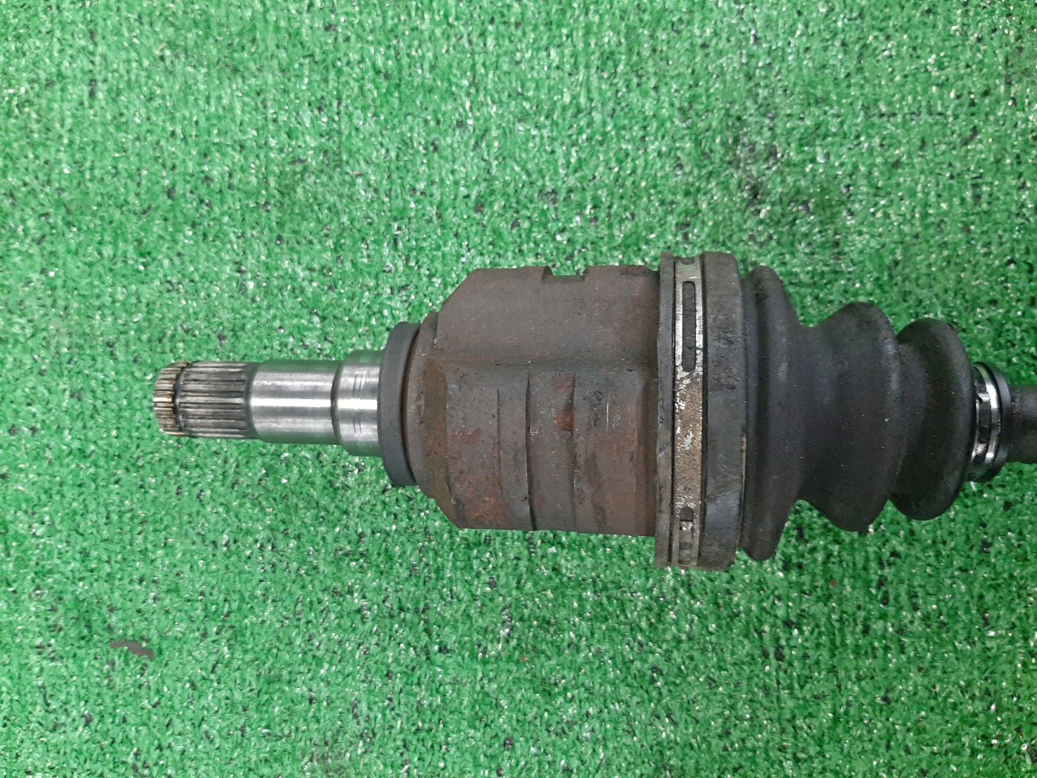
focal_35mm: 26
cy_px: 389
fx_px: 779
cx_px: 518
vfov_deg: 53.1
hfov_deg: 67.3
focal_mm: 3.93
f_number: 1.7
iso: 228
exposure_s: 1/50
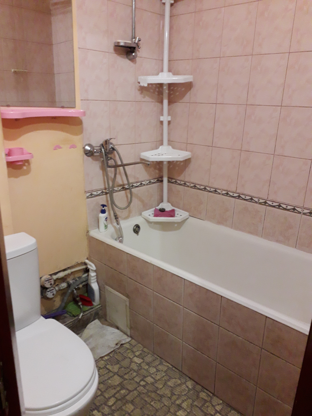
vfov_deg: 65.3
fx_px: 324
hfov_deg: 51.4
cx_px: 156
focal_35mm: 27
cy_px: 208
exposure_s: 1/25
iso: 200
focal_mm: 3.6
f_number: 1.9
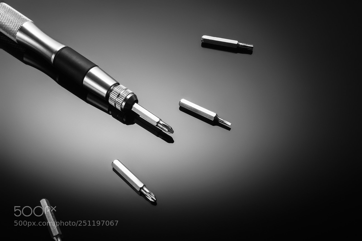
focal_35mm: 60
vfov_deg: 22.6
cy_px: 120
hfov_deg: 33.4
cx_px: 181
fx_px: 603
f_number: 16
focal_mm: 40
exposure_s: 30
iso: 200
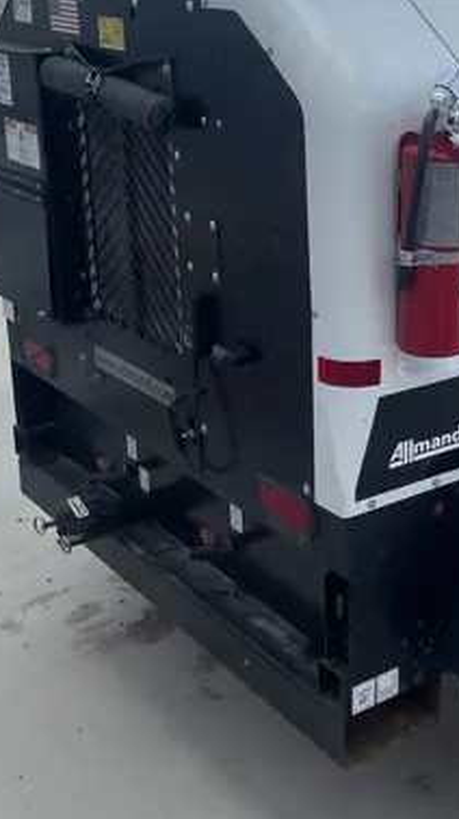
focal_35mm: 55
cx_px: 528
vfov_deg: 37.6
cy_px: 304
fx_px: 1193
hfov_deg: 20.6
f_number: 1.6
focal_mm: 4.2
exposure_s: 1/2681
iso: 32
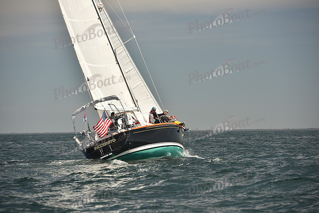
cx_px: 160
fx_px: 1773
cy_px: 106
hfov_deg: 10.3
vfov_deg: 6.9
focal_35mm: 200
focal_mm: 200
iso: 250
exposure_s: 1/640
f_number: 7.1
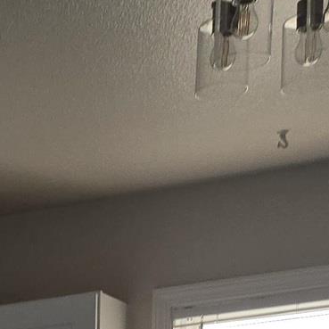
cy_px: 799
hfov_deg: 12.8
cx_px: -214
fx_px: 1366
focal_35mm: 127
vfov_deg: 11.3
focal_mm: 5.4
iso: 50
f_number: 1.8
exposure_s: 1/120
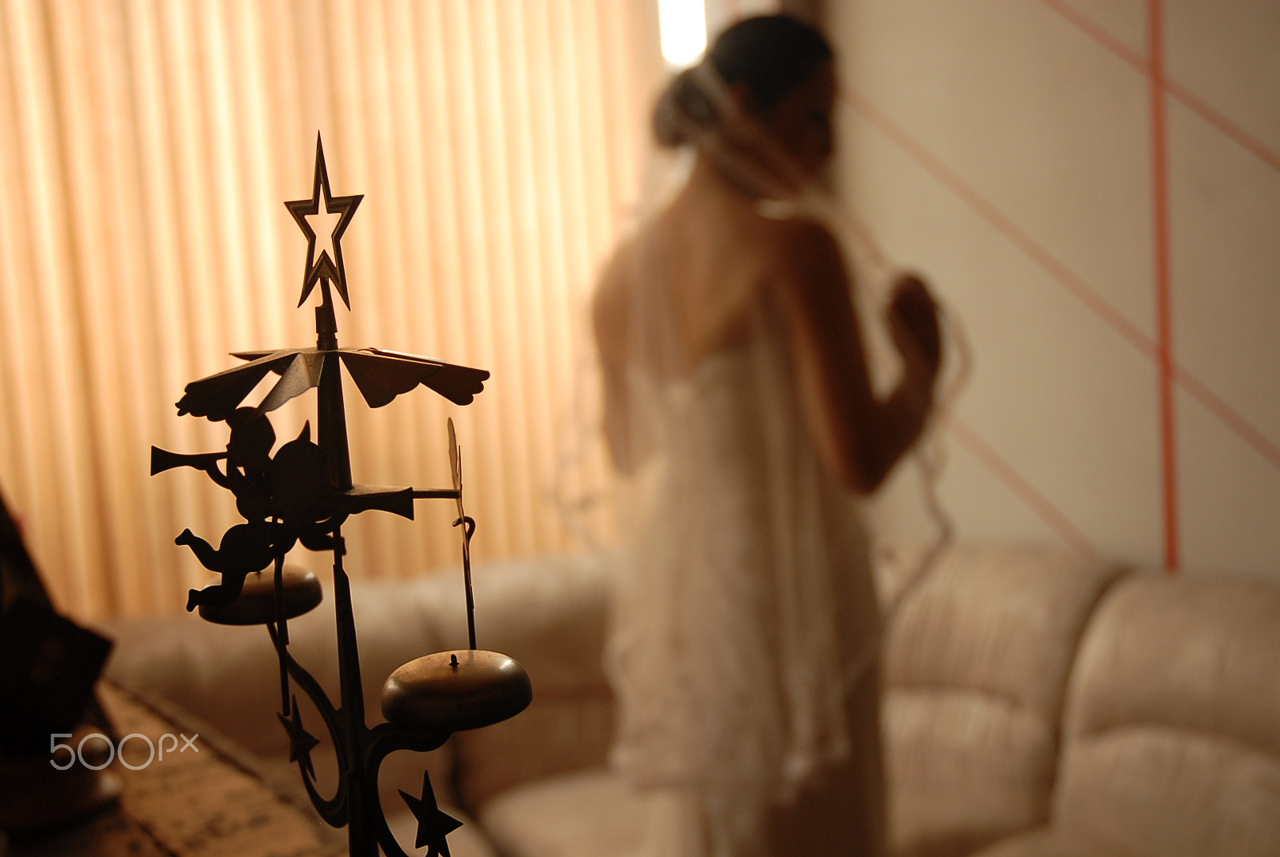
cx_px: 640
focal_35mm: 40
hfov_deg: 47.9
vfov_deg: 33.1
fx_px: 1442
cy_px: 428
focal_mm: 27
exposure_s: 1/125
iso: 320
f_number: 3.8
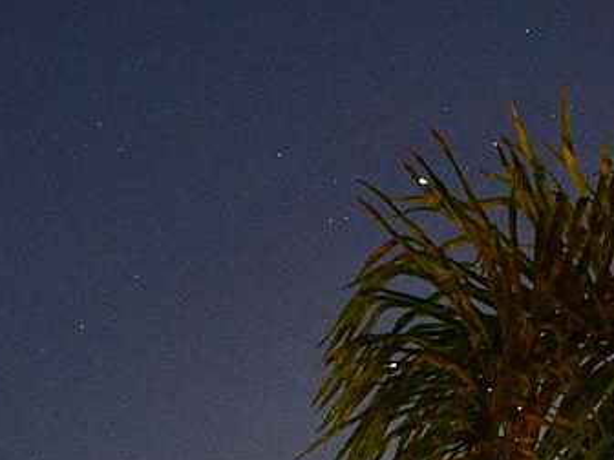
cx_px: 1170
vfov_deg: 8.5
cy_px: 971
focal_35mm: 165
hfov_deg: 11.0
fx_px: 2927
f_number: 5.6
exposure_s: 8
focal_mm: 24
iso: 800
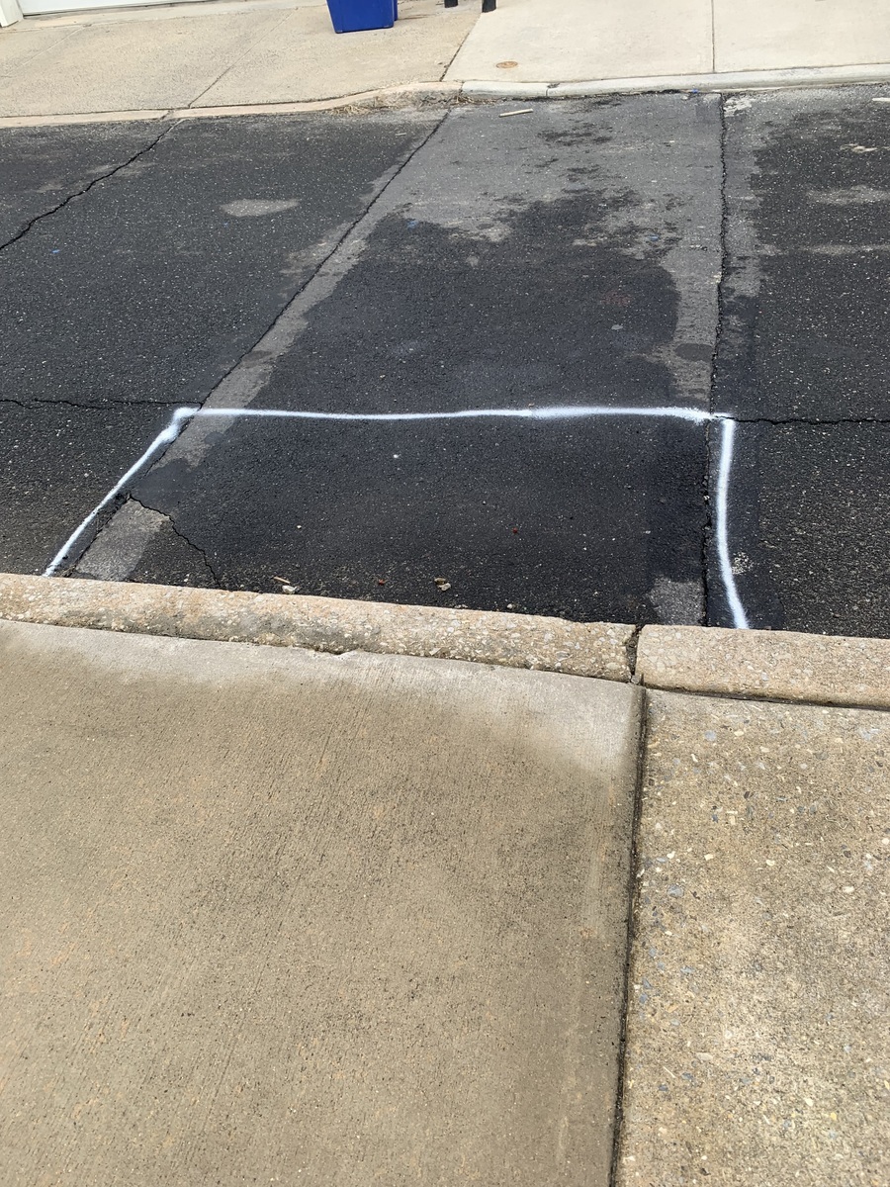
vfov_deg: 67.3
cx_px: 445
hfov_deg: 53.1
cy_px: 594
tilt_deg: -41.1
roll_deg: +9.2
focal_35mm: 26
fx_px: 891
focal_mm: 4.25
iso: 25
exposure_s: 1/467
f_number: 1.8
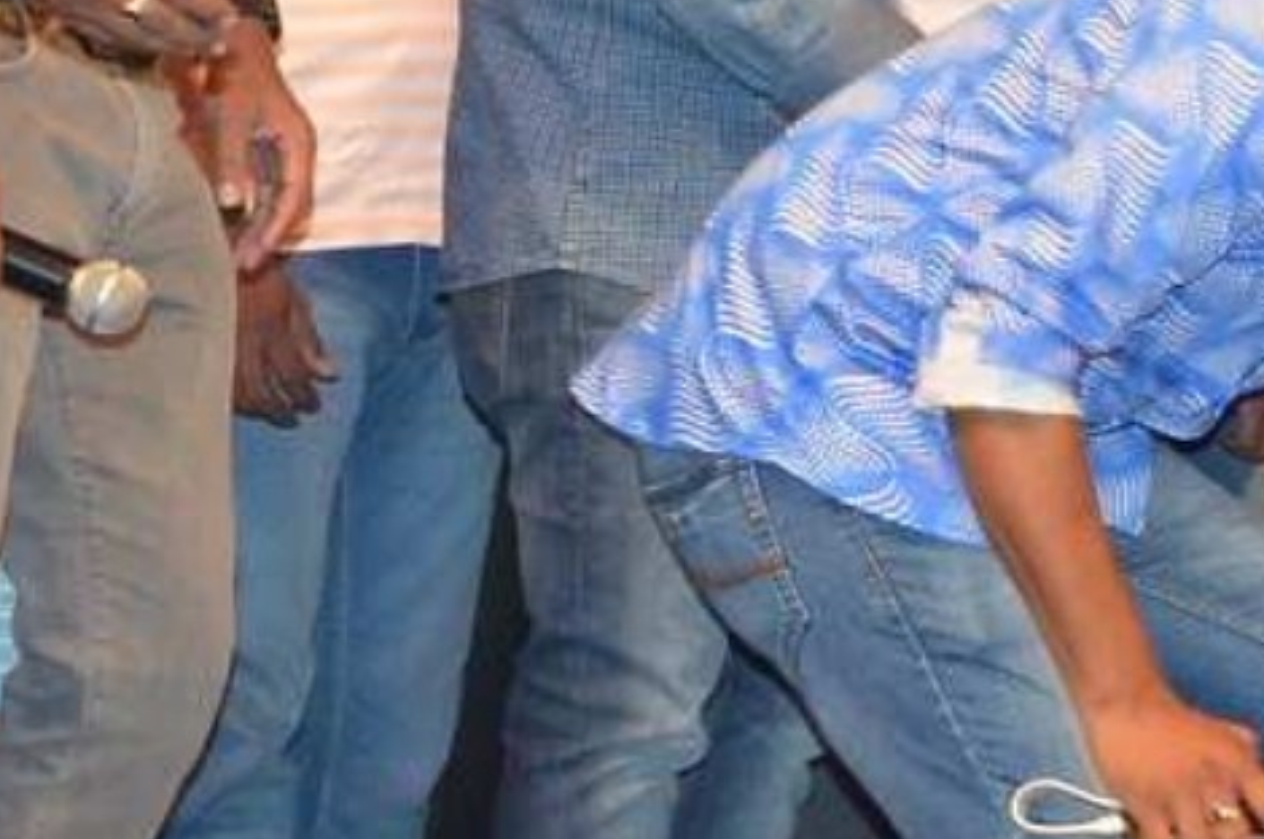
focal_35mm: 231
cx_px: 2692
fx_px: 8099
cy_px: 38
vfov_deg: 5.9
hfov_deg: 8.4
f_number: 7.1
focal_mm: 32
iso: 1000
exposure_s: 1/125
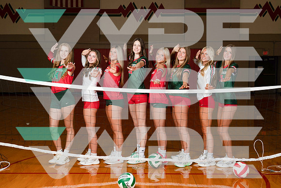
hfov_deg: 41.9
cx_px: 140
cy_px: 94
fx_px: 367
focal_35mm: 47
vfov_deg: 28.7
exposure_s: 1/250
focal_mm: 47
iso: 640
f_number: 8
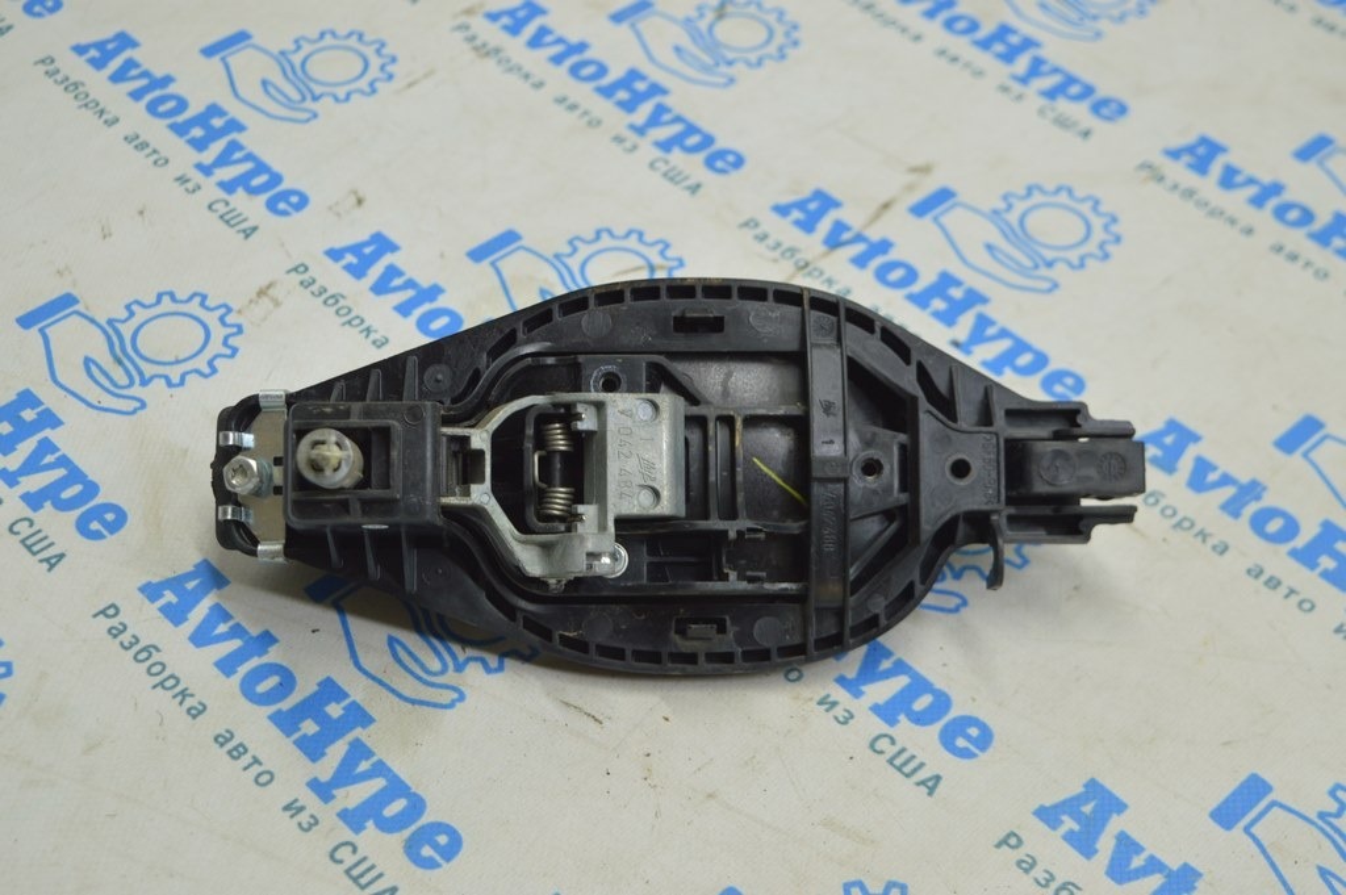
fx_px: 2129
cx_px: 673
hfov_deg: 35.1
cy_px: 448
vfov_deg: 23.7
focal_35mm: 57
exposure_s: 1/25
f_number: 5.6
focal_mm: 38
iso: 400
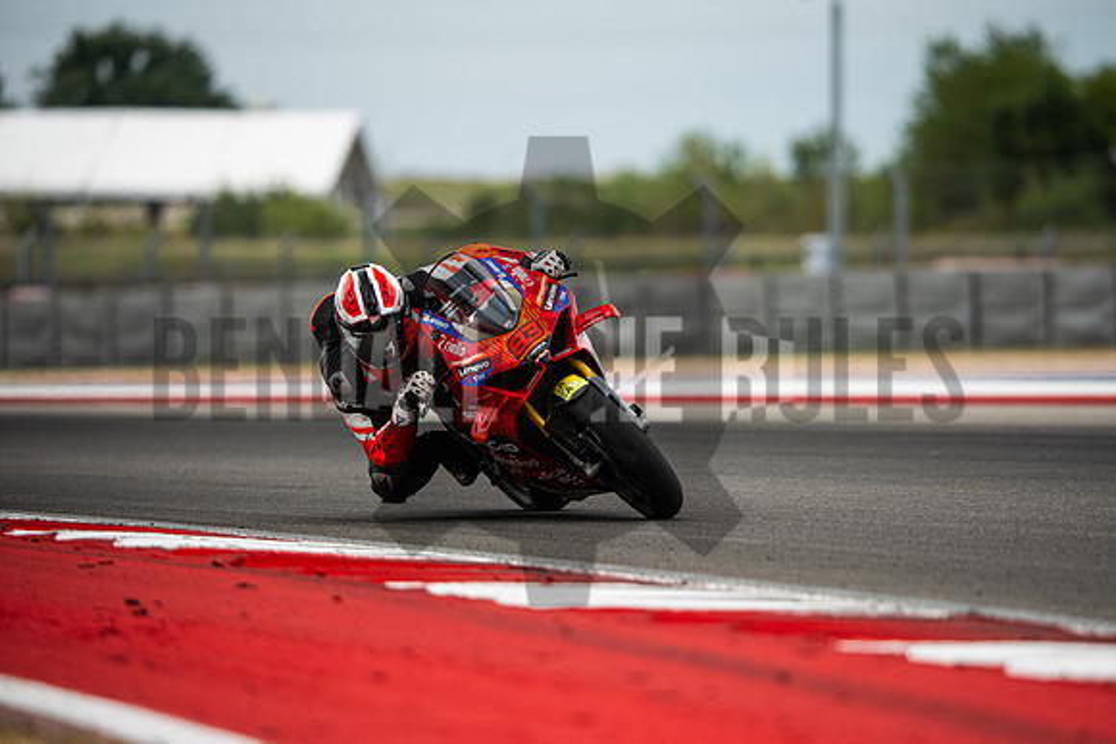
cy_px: 372
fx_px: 9302
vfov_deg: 4.6
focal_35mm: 300
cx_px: 558
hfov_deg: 6.9
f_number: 2
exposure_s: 1/4000
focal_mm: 200
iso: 320
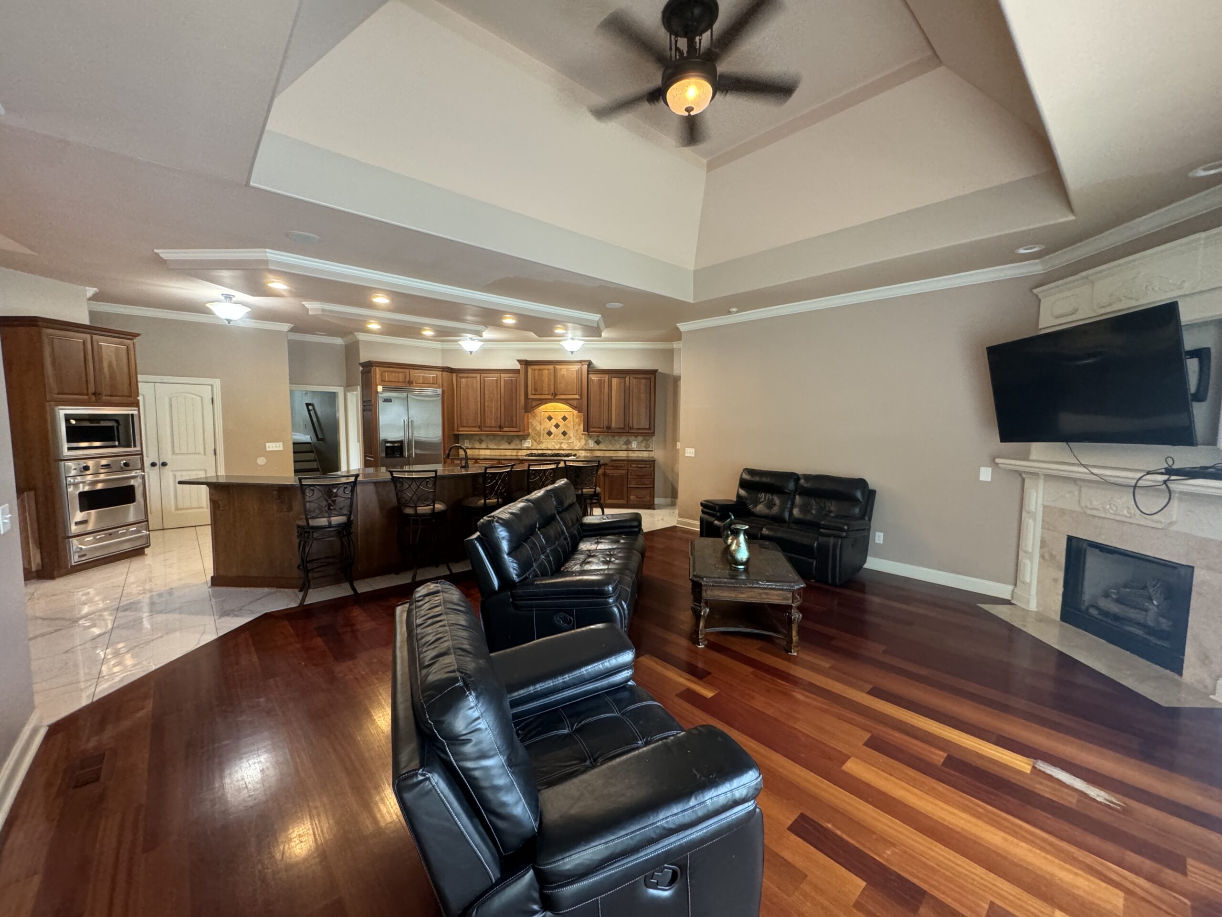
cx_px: 611
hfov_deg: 102.1
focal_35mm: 14
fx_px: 494
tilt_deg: -5.3
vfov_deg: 85.7
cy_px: 458
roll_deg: -1.1
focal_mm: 2.22
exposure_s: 1/60
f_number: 2.2
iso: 500
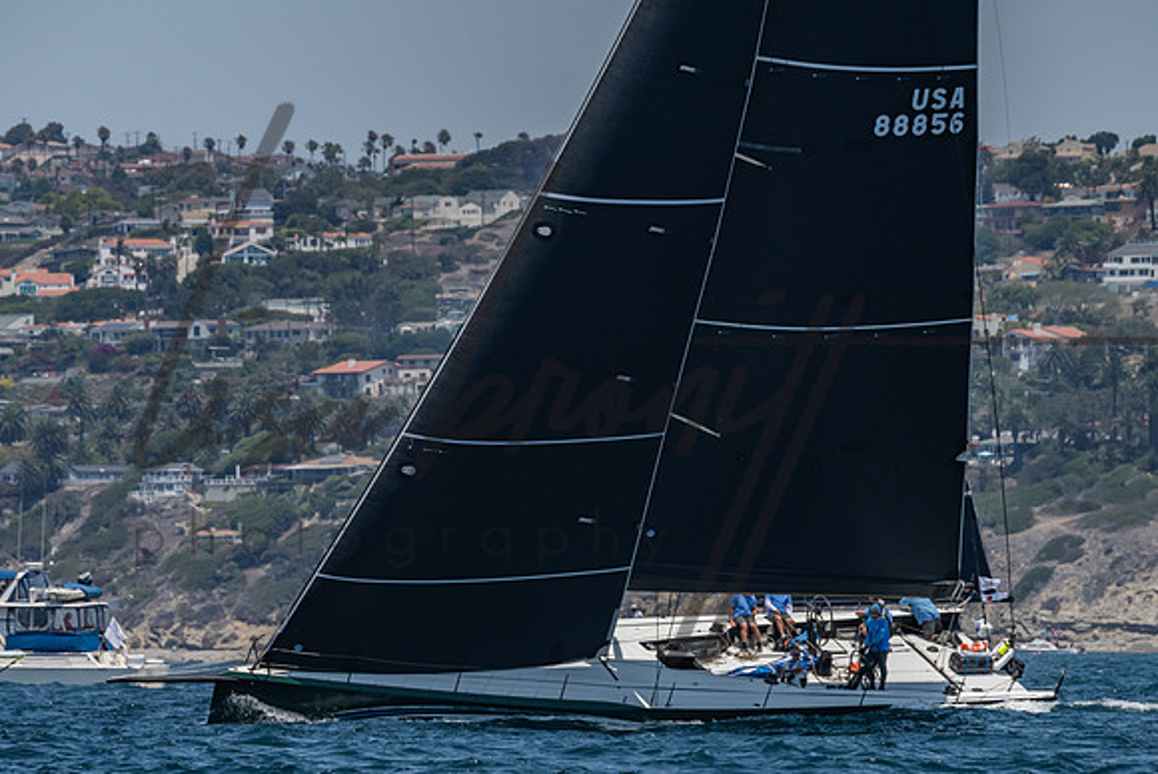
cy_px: 398
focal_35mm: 490
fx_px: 15762
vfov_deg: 2.8
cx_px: 583
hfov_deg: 4.2
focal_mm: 380
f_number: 8
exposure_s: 1/1250
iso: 320
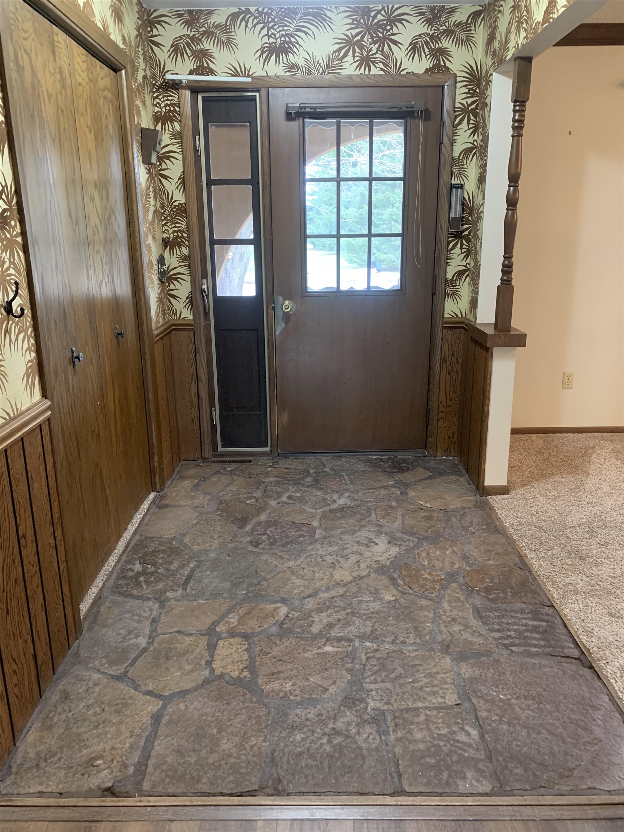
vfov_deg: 67.3
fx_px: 625
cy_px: 416
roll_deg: +1.5
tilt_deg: -16.1
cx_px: 312
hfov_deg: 53.1
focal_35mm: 26
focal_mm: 4.25
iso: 320
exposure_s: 1/40
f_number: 1.8
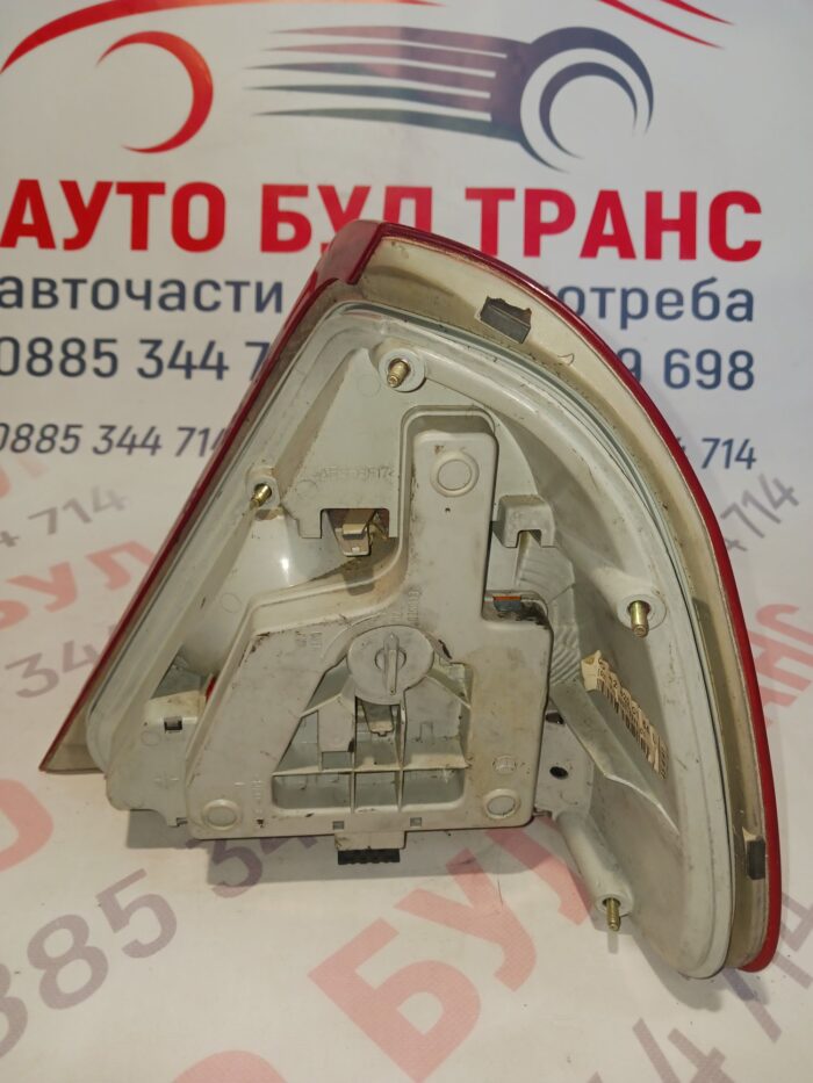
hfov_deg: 51.4
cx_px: 406
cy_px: 542
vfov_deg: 65.3
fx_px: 845
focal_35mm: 27
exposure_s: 1/50
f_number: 1.8
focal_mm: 4
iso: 125
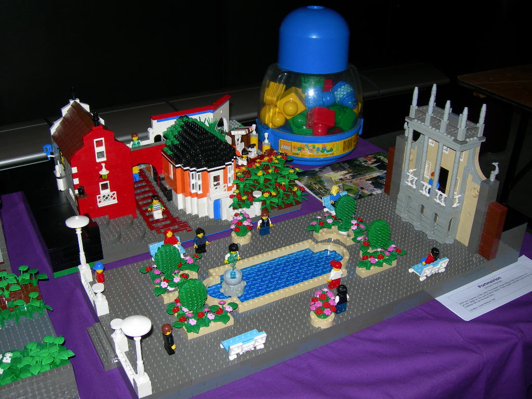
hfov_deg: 49.0
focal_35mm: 38
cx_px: 266
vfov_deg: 37.7
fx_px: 584
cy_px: 200
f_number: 2.8
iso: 50
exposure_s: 1/60.1
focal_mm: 7.8
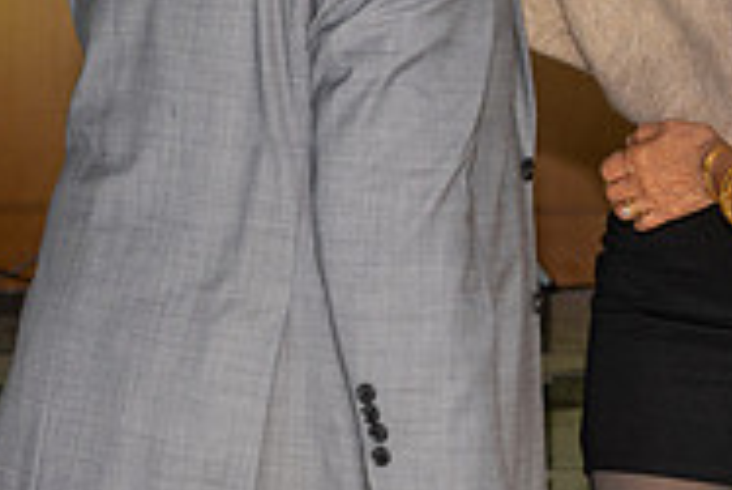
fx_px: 3724
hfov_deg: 11.2
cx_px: 611
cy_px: 0
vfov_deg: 7.5
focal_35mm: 183
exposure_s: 1/320
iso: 1000
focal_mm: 59
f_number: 5.6
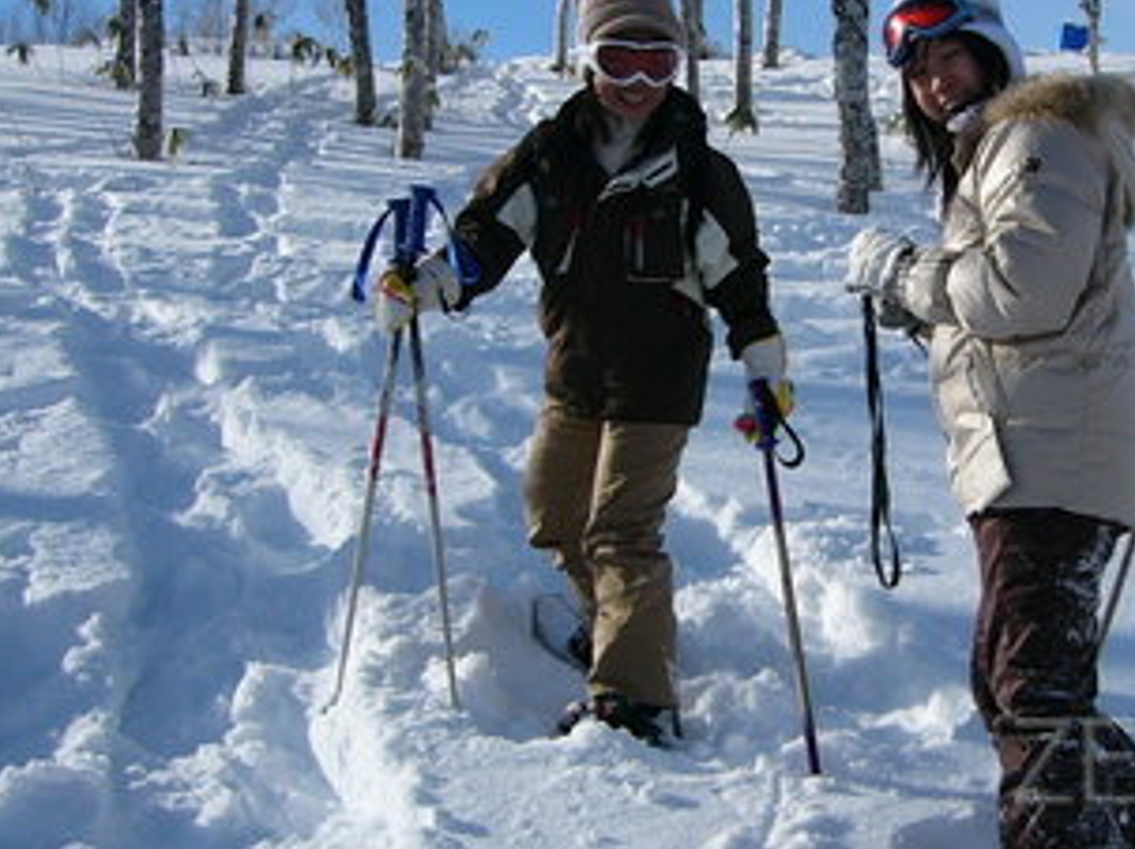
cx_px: 906
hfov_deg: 32.4
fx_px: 1900
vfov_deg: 25.2
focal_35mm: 58
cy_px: 359
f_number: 8
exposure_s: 1/320
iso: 50
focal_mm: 5.8
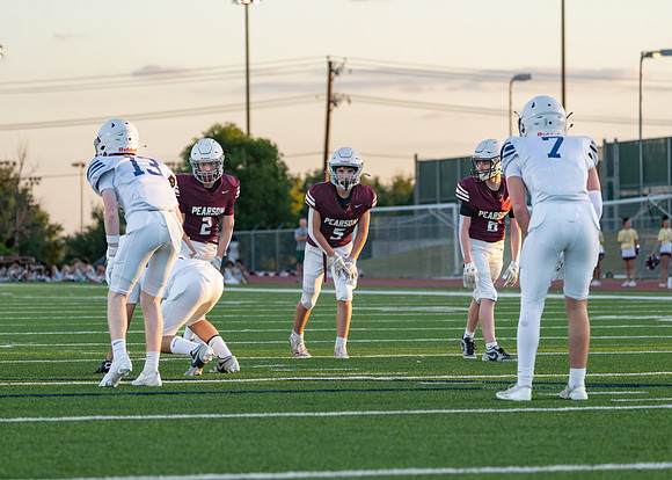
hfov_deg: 10.7
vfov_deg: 7.6
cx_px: 336
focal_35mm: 188
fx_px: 3589
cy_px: 240
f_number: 5.6
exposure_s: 1/1000
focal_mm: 179
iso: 1600
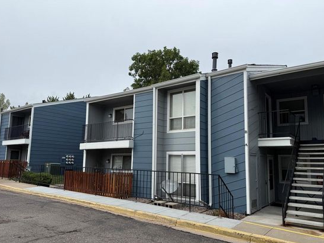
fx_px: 243
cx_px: 167
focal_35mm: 26
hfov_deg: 67.3
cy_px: 130
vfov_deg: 53.0
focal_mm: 6.76
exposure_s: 1/4405
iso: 80
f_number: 1.78
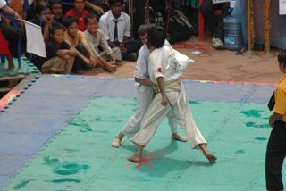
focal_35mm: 632
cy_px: 71
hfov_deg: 3.3
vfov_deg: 2.2
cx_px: 188
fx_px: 5025
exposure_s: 1/1000
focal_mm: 300
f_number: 5.6
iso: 400
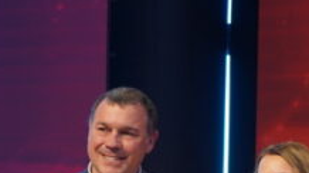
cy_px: 250
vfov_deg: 6.5
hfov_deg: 11.3
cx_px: 445
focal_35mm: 184
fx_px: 1506
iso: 500
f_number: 4
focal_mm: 34
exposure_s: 1/160
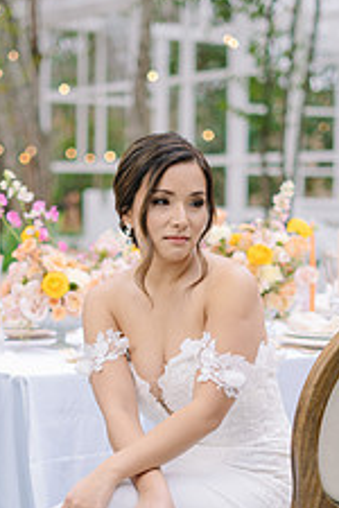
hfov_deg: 13.7
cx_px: 145
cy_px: 404
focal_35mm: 100
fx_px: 1412
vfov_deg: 20.2
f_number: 2
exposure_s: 1/160
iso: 50
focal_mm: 50
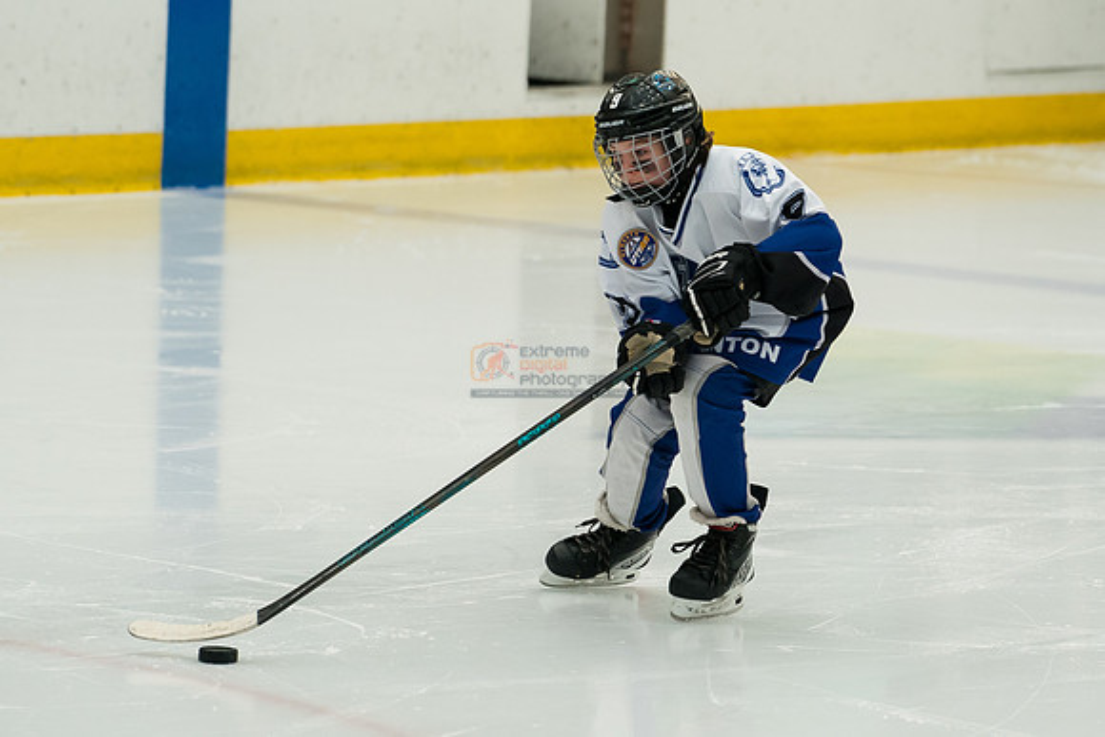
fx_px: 9586
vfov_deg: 4.4
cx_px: 686
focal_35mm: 312
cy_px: 369
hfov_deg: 6.6
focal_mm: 150
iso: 1600
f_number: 3.5
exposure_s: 1/1600
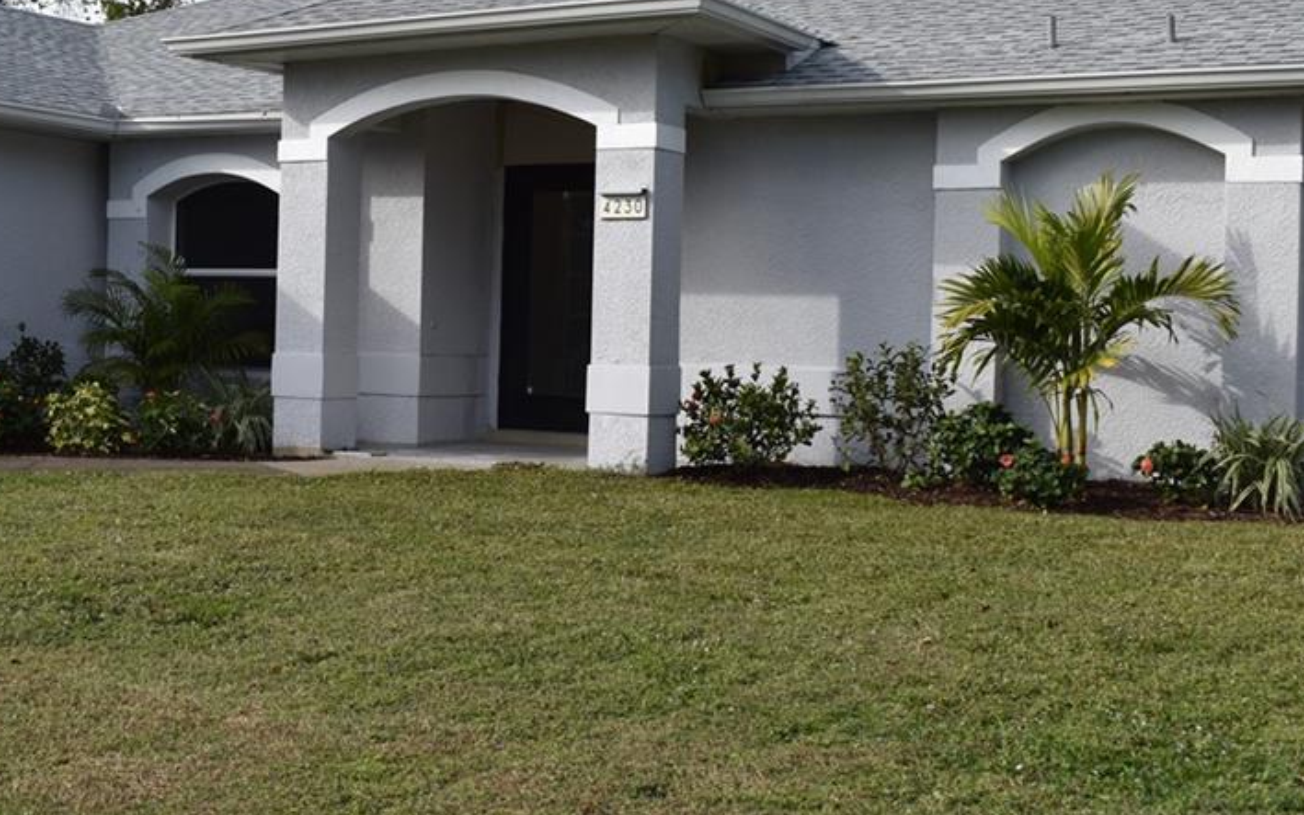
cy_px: 339
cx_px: 475
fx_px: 1883
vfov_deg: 24.4
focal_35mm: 53
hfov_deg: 37.9
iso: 125
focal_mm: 24
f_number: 8
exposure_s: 1/250
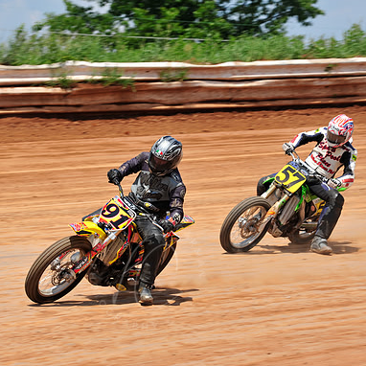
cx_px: 147
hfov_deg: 8.0
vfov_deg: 8.0
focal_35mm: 219
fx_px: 2620
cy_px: 184
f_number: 10
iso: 200
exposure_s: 1/400
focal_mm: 170
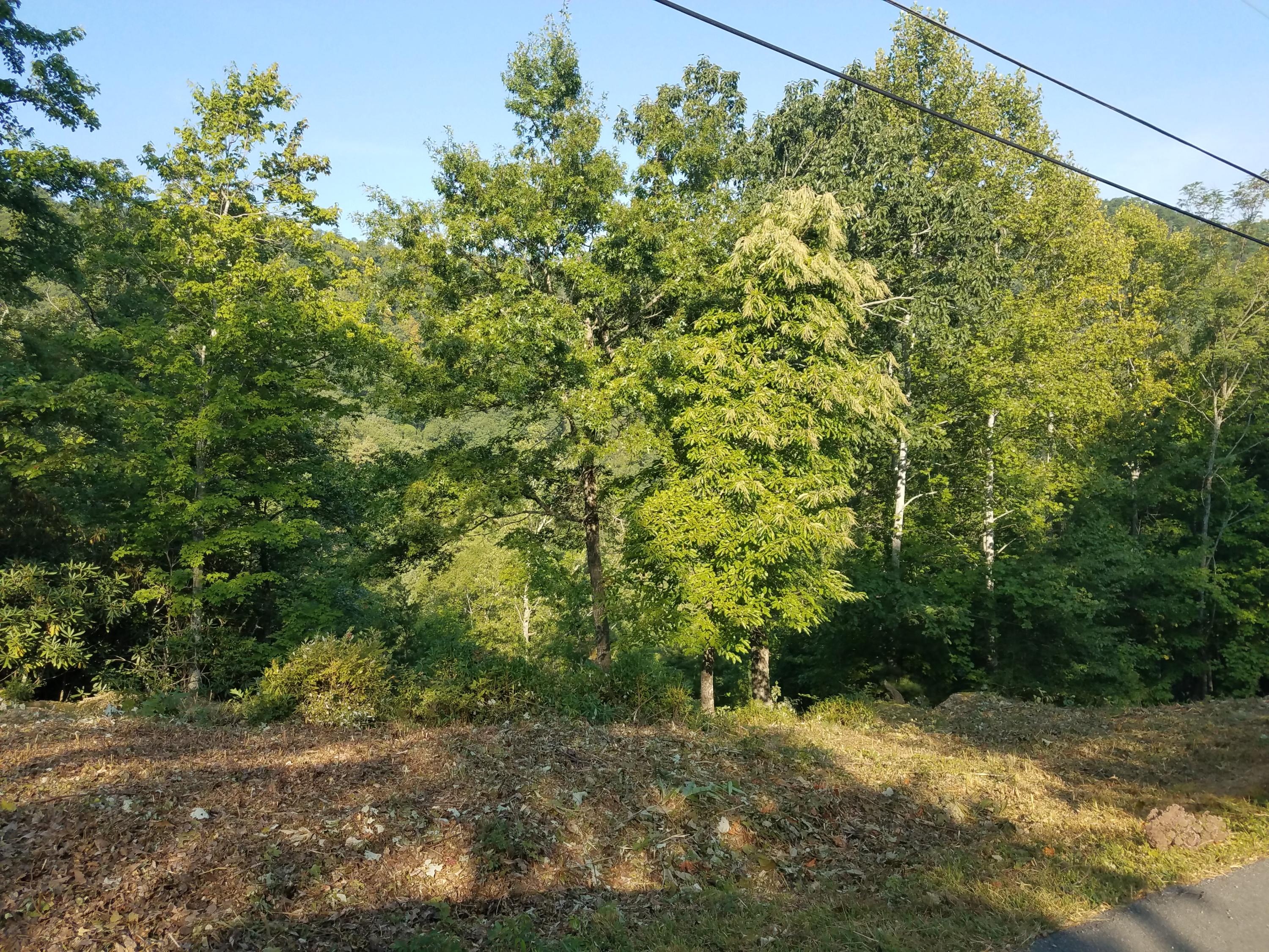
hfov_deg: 67.3
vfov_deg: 53.1
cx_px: 634
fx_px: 953
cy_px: 476
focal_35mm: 26
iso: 40
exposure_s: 1/768
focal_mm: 4.2
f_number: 1.7
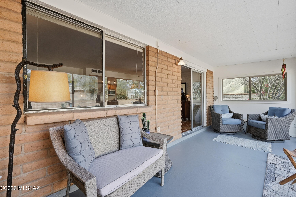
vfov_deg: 73.7
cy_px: 98
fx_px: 132
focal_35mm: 16
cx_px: 148
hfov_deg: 96.7
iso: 100
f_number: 8
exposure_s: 1/400
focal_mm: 16
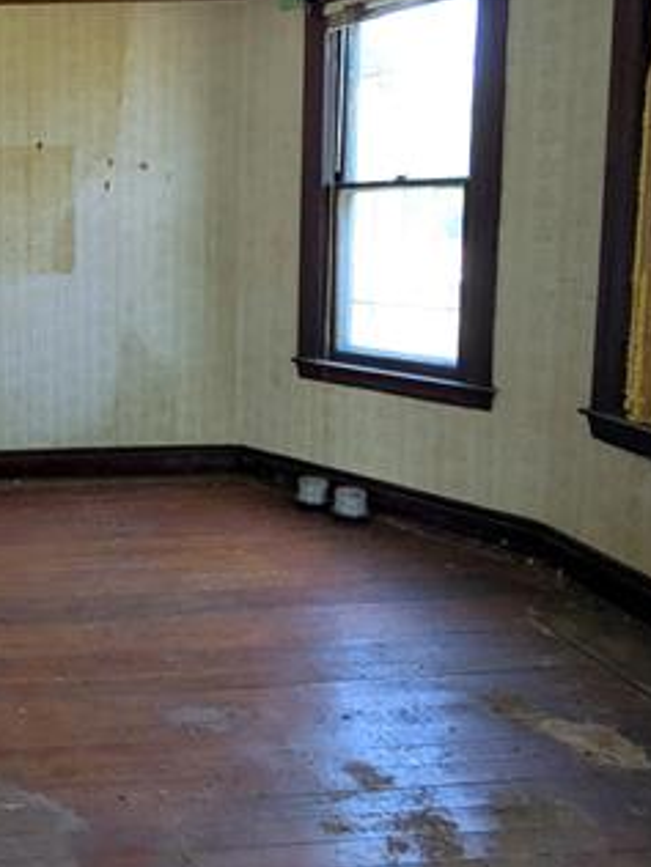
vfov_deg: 53.2
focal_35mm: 34
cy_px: 307
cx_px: -16
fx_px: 853
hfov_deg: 37.0
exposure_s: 1/120
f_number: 2.2
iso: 242
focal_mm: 1.83
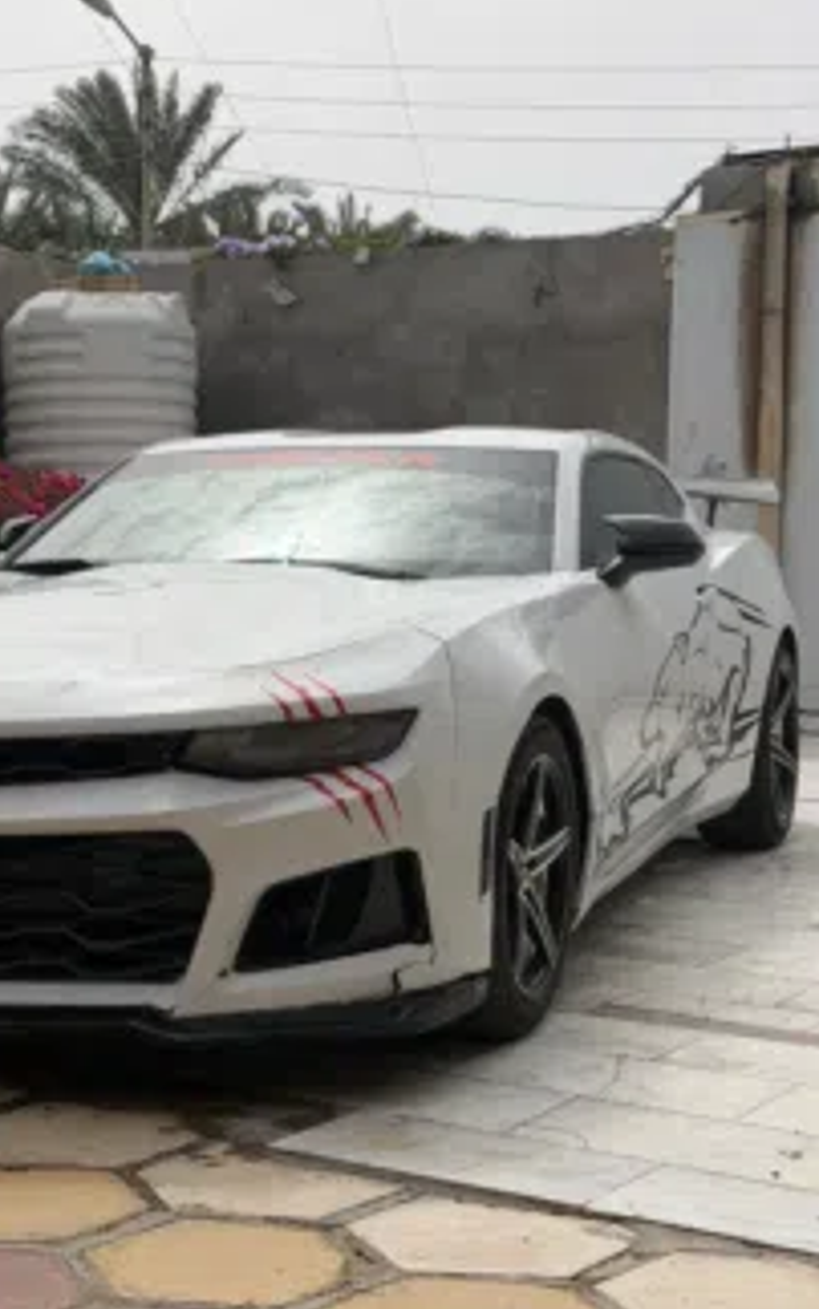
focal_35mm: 63
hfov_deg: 20.6
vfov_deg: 32.4
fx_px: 2249
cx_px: 264
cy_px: 762
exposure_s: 1/7143
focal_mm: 6.76
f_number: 1.78
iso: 64
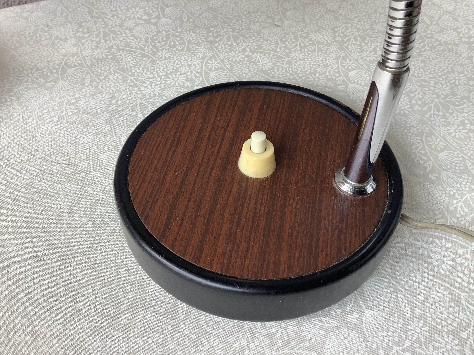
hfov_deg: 58.4
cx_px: 237
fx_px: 424
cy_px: 178
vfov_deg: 45.4
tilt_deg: -46.6
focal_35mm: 31
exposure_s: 1/129
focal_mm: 3.3
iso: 25
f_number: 2.4
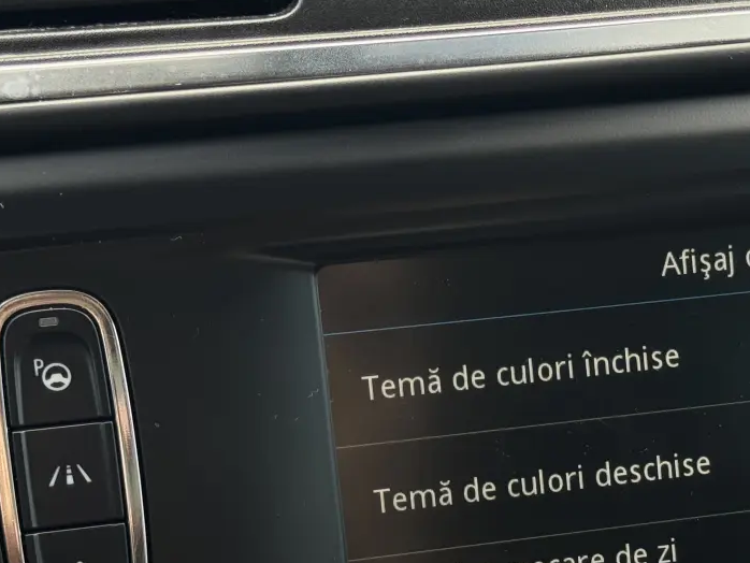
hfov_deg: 19.7
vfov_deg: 14.8
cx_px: 582
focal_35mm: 99
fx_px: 2146
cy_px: 463
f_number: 1.78
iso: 64
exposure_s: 1/214
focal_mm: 6.76
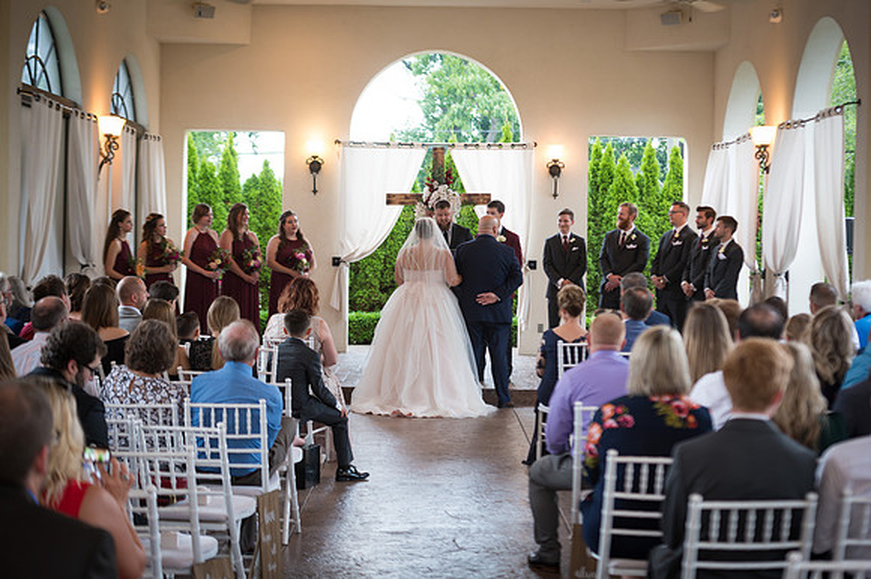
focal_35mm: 70
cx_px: 436
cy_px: 290
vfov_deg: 19.4
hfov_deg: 28.9
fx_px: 1693
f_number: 2.8
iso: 400
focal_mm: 70
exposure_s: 1/45
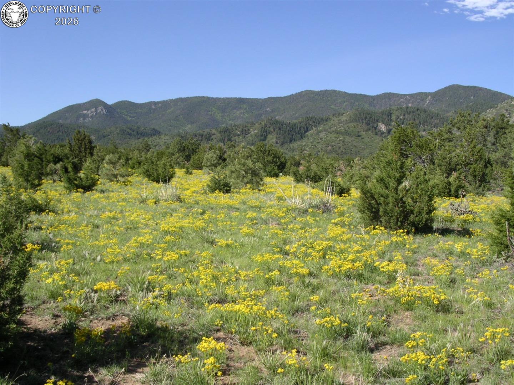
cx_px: 257
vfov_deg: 37.7
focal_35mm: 38
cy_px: 192
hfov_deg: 49.0
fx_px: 564
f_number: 5.6
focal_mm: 5.8
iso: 100
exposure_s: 1/225
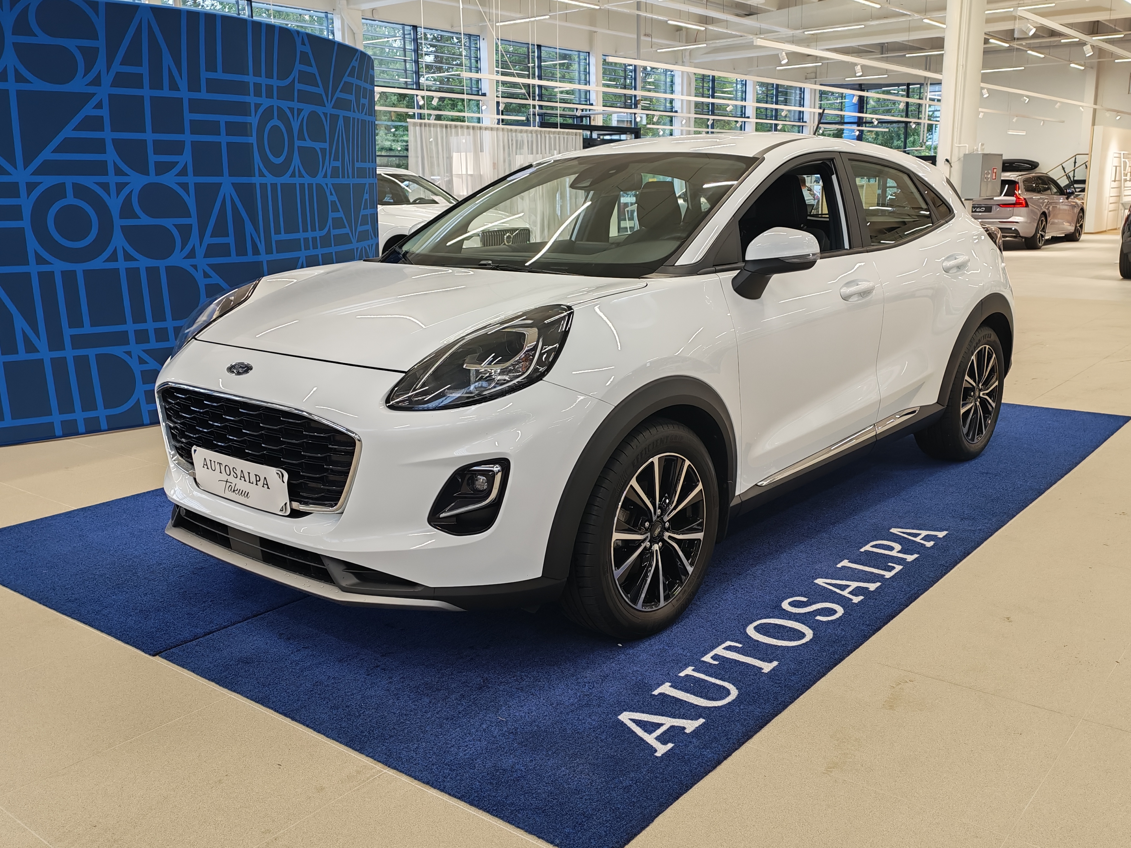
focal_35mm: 33
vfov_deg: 42.9
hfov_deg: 55.4
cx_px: 566
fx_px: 1078
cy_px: 424
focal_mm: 6.12
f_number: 1.9
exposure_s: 1/100
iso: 320
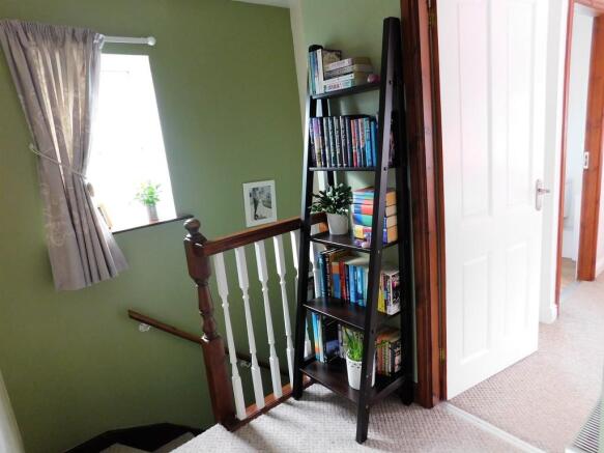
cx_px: 302
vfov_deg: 58.9
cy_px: 226
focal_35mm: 23
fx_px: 401
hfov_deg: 73.9
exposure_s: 1/10
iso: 400
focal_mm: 4
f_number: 3
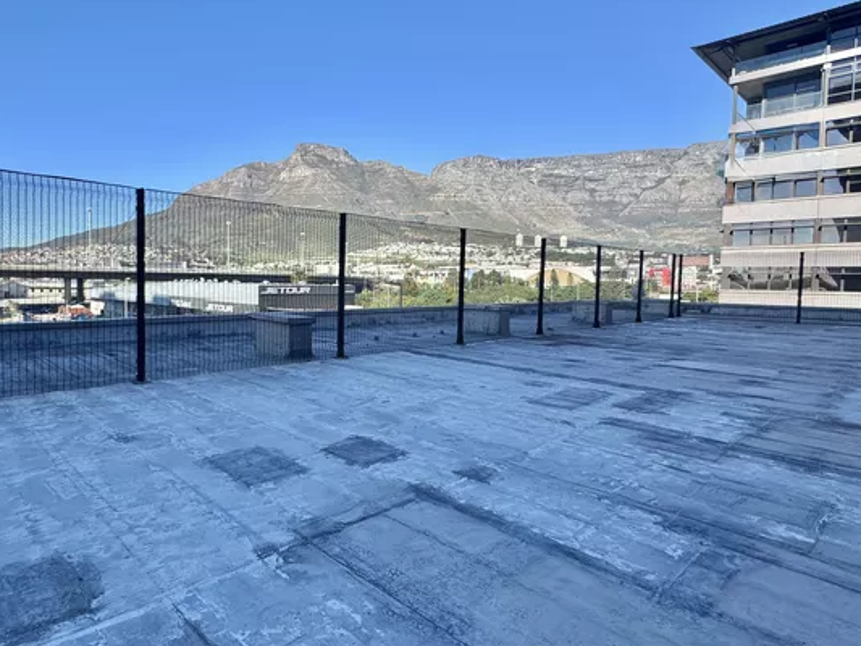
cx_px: 309
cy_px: 305
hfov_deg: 77.2
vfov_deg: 63.4
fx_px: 522
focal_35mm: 21
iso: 50
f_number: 2.2
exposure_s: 1/899
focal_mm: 2.22
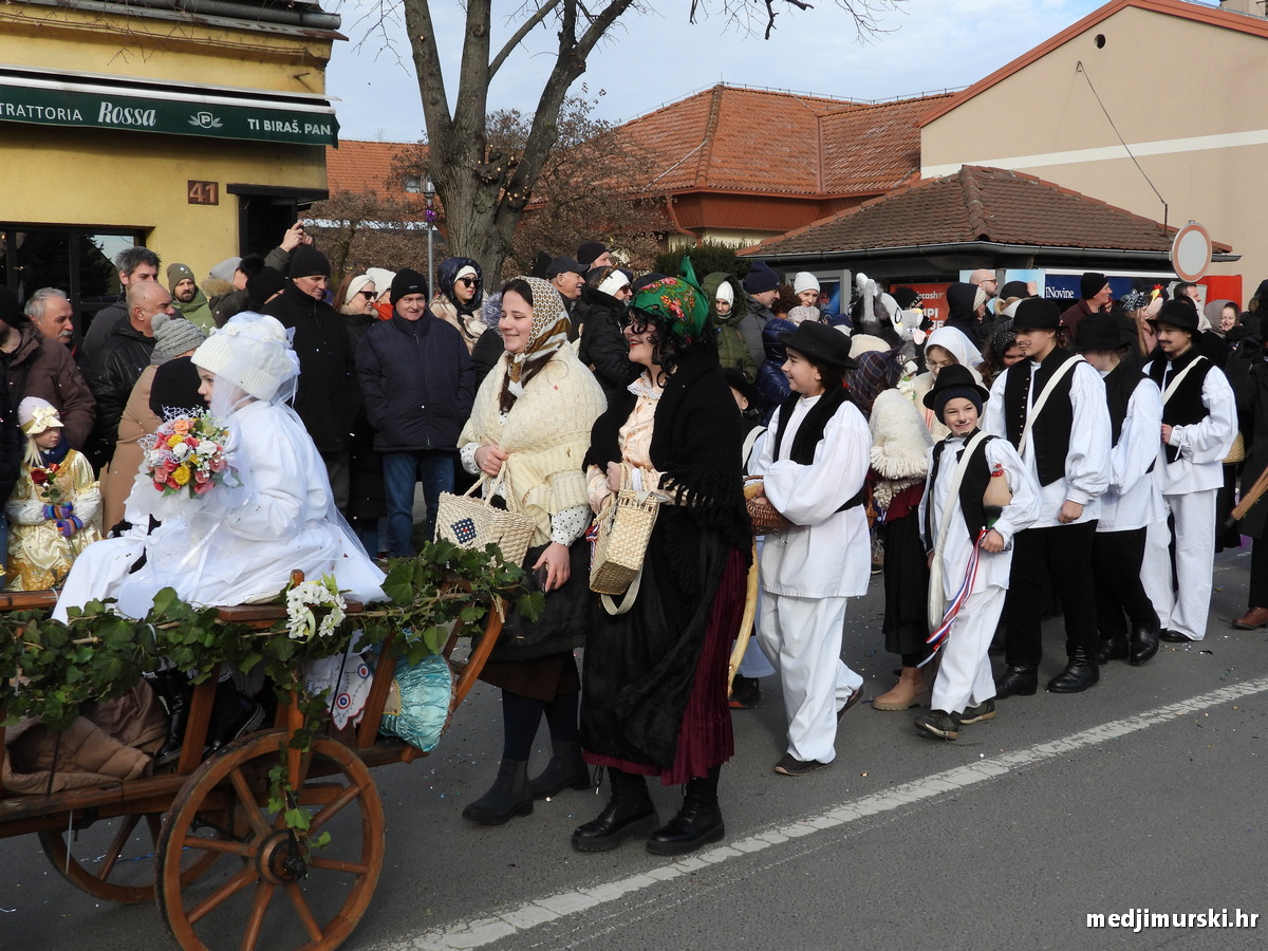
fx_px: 1612
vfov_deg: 32.9
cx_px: 634
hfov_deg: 42.9
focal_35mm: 44
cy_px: 476
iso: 100
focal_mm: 7.9
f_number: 3.2
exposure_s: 1/800
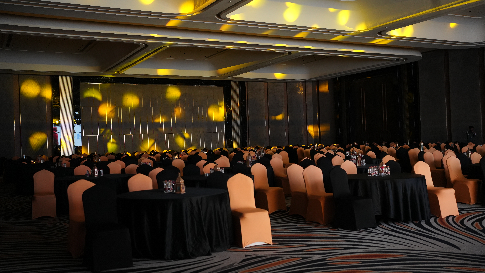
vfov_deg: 32.0
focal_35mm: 37
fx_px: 476
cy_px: 131
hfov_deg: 54.0
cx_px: 242
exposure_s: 1/100
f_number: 2.8
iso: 2000
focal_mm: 35
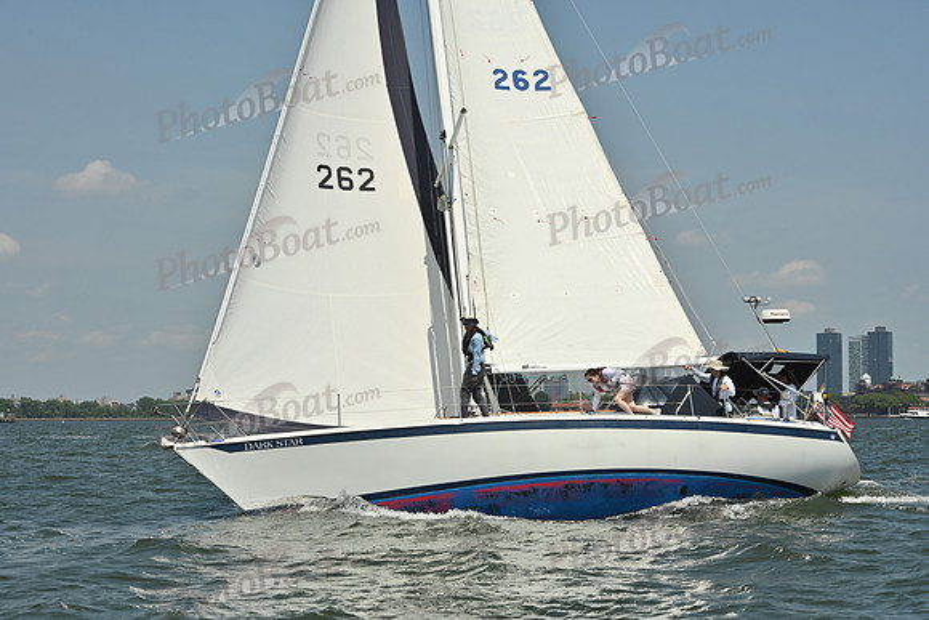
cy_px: 310
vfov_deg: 16.7
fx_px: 2116
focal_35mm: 82
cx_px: 464
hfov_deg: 24.8
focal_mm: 82
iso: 320
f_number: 13
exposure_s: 1/1250
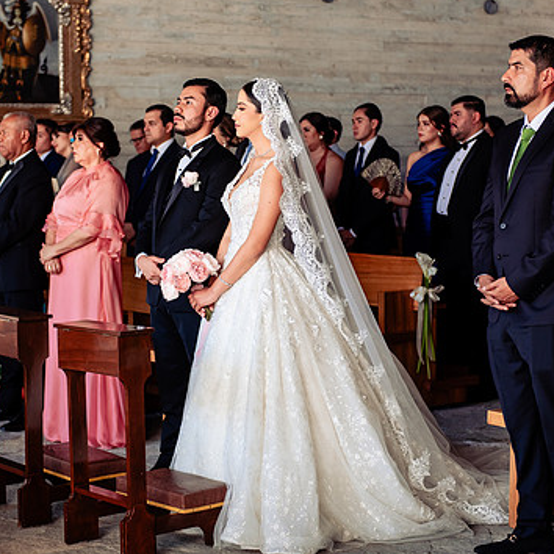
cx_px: 249
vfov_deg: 20.6
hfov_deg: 20.6
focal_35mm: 84
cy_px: 254
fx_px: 1521
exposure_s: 1/400
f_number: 3.2
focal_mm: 60
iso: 500
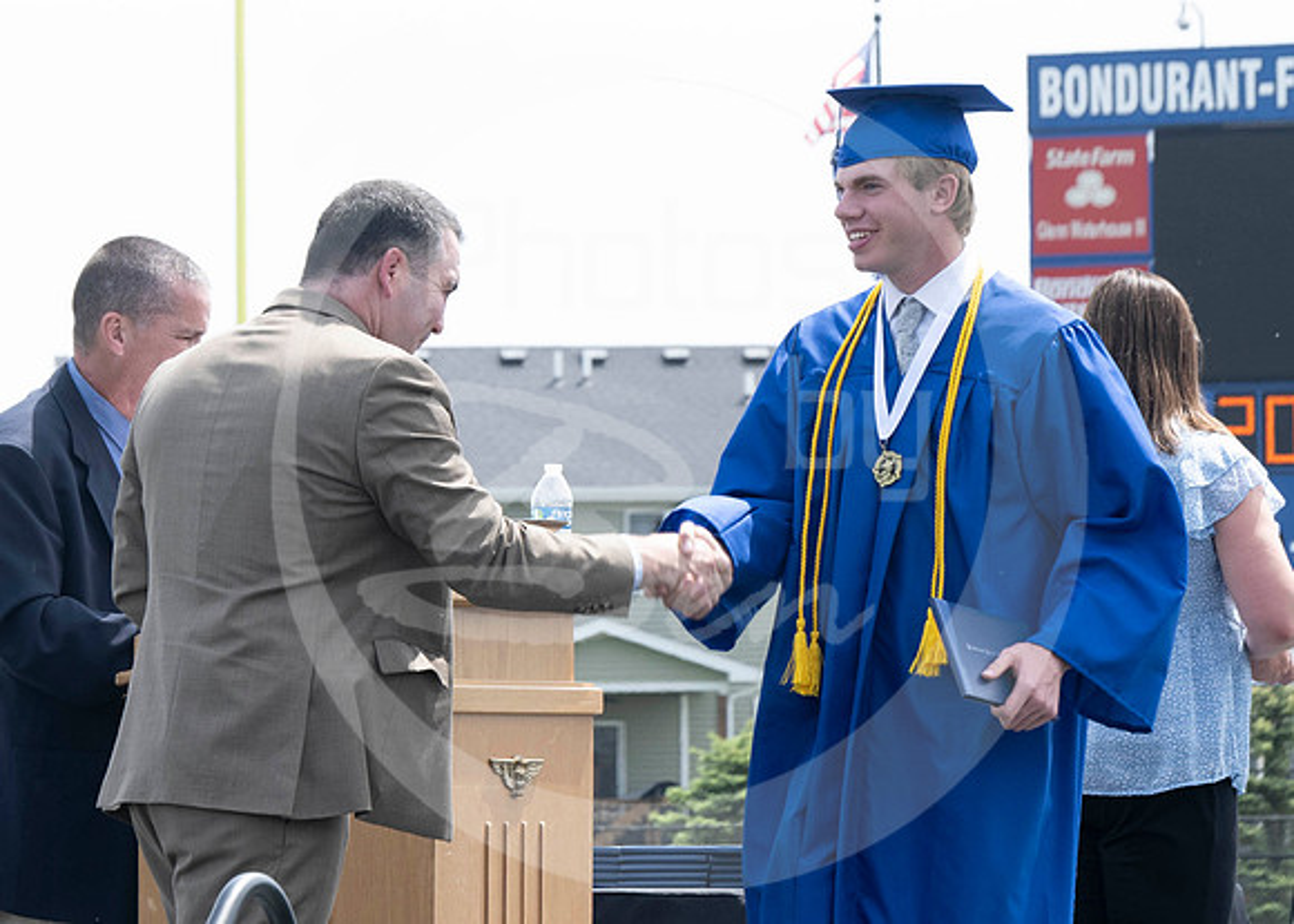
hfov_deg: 7.5
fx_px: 9828
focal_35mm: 267
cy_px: 392
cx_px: 395
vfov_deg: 5.4
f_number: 7.1
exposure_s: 1/250
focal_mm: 90
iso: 200
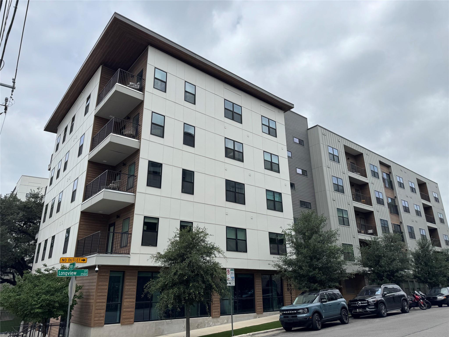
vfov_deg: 56.8
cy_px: 168
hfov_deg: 71.6
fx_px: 311
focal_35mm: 24
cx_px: 224
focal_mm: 6.76
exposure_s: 1/6410
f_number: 1.78
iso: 80
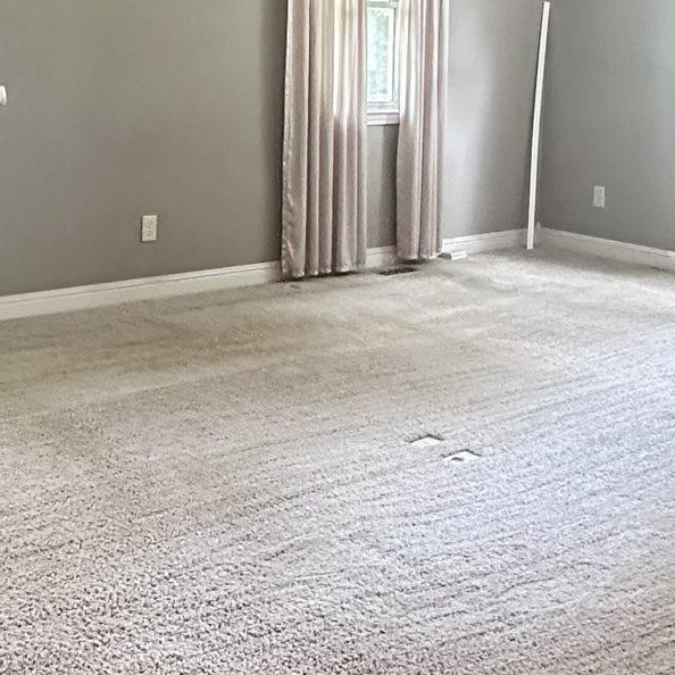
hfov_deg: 35.3
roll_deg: +0.9
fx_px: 1059
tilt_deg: -3.7
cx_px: 280
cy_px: 166
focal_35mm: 48
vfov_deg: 34.6
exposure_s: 1/60
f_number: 2.2
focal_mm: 2.22
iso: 1000
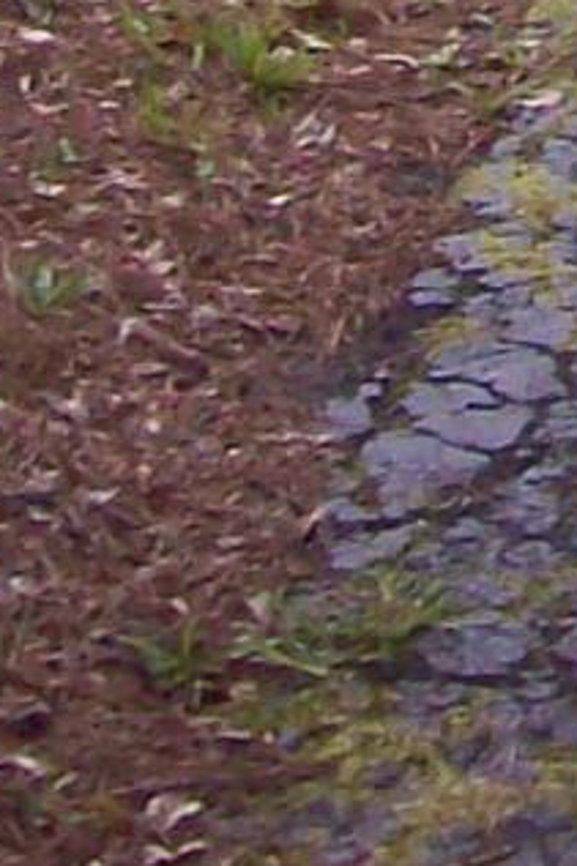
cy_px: -1440
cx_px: 1395
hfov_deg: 5.6
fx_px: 5680
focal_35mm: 236
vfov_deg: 7.9
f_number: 2.7
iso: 80
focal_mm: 6
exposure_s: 1/75.6
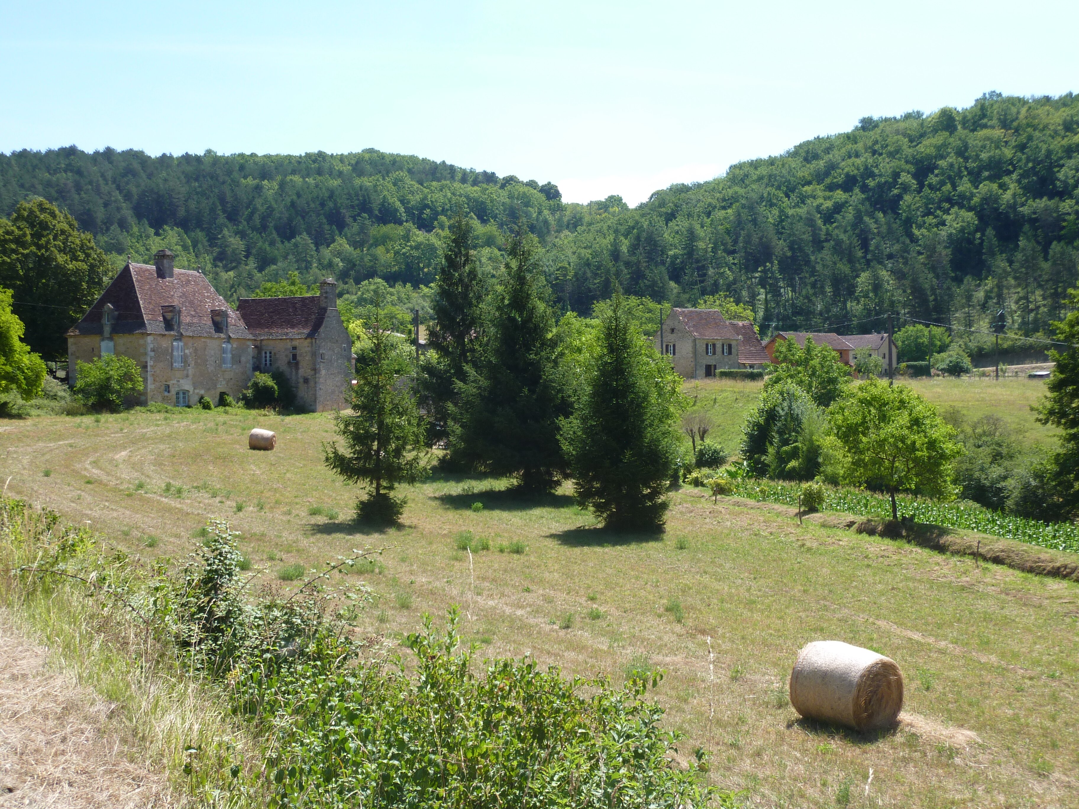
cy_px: 404
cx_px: 540
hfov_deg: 46.8
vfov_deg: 36.0
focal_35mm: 40
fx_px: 1247
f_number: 4
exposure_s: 1/320
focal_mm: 6.5
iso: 80
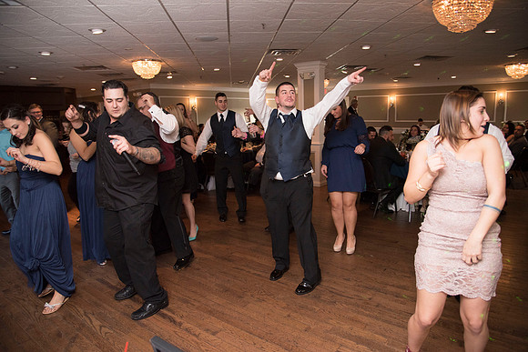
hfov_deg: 73.7
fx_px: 352
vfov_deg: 53.2
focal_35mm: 24
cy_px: 176
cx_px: 264
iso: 2000
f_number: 4
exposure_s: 1/160
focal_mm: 24
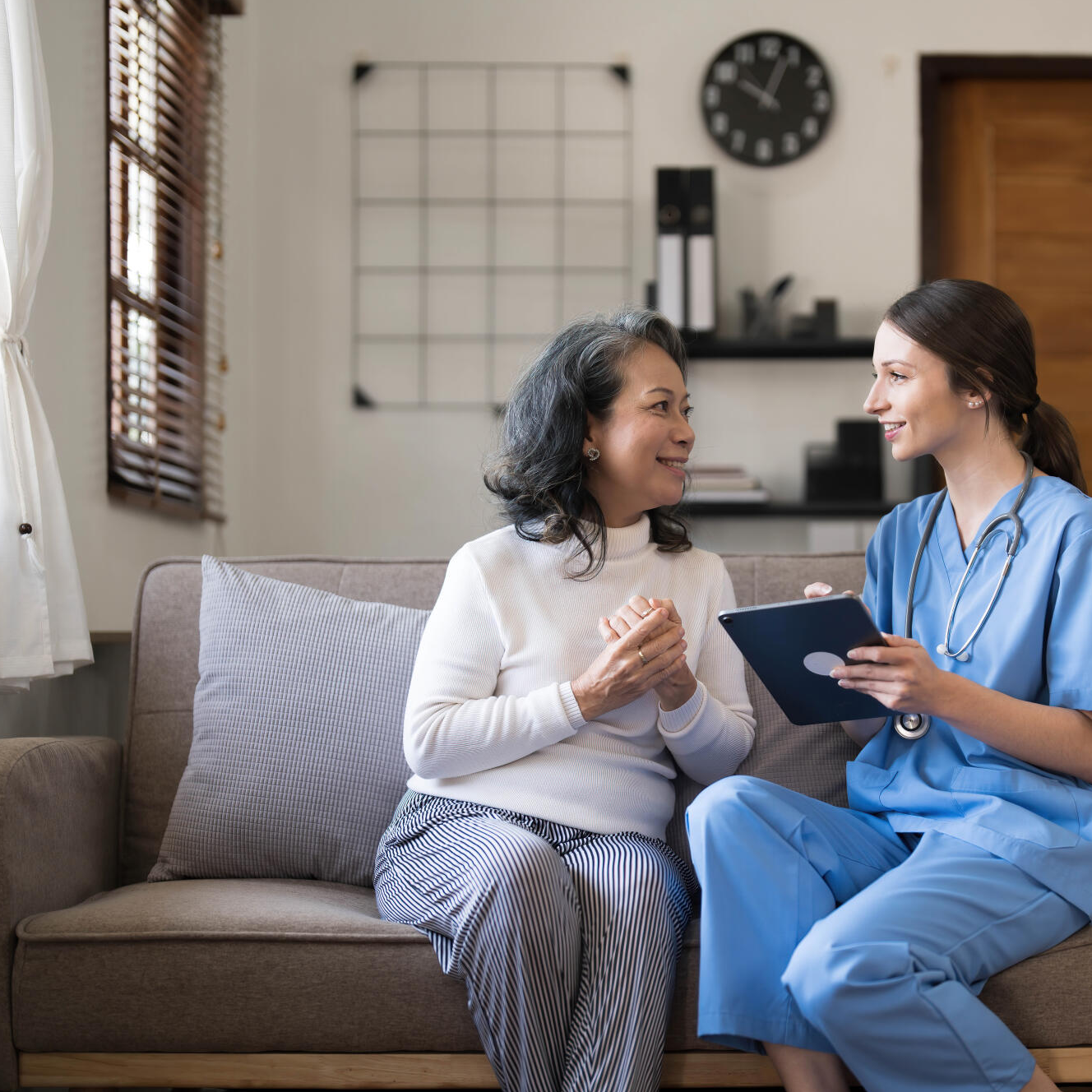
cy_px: 545
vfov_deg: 26.9
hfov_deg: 26.7
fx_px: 2284
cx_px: 747
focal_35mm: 64
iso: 100
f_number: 1.2
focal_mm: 50
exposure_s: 1/400
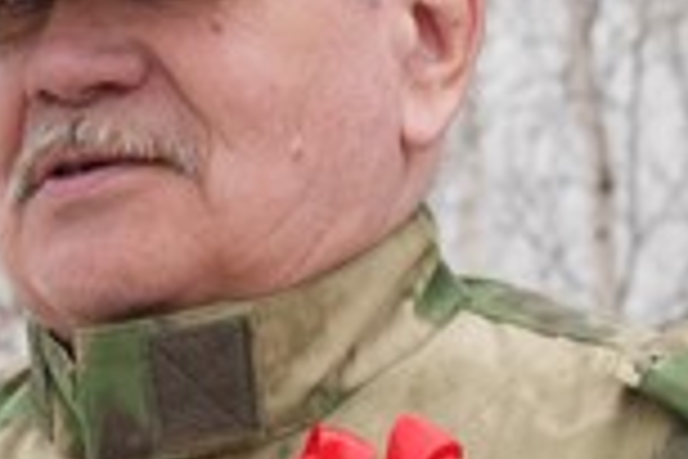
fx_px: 7415
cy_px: 180
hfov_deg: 5.3
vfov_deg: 3.5
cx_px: 63
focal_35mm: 388
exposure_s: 1/100
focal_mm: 66
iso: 320
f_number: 9
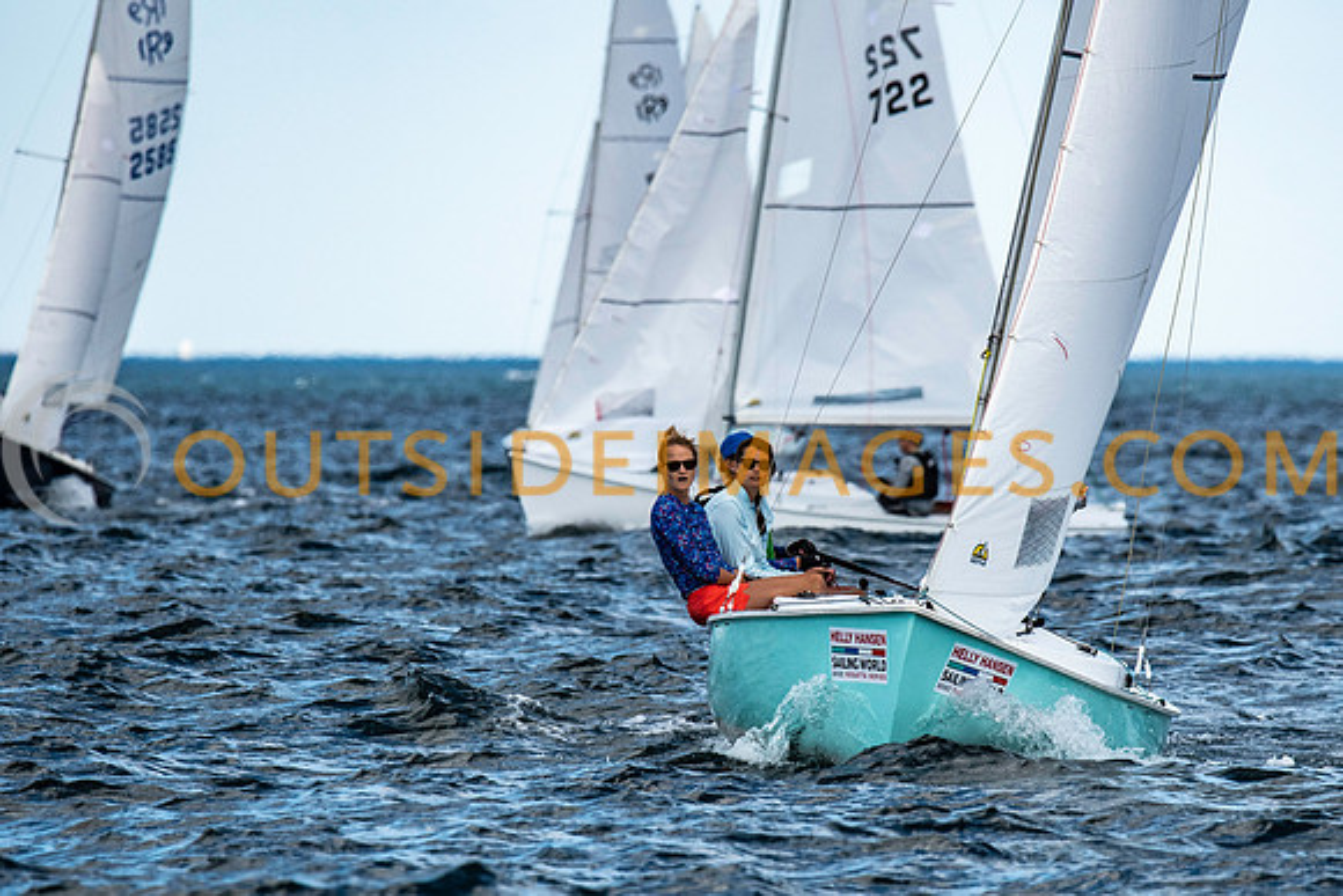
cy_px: 524
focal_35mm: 538
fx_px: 20073
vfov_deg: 2.6
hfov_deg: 3.8
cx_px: 792
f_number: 5
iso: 500
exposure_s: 1/5000
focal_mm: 300
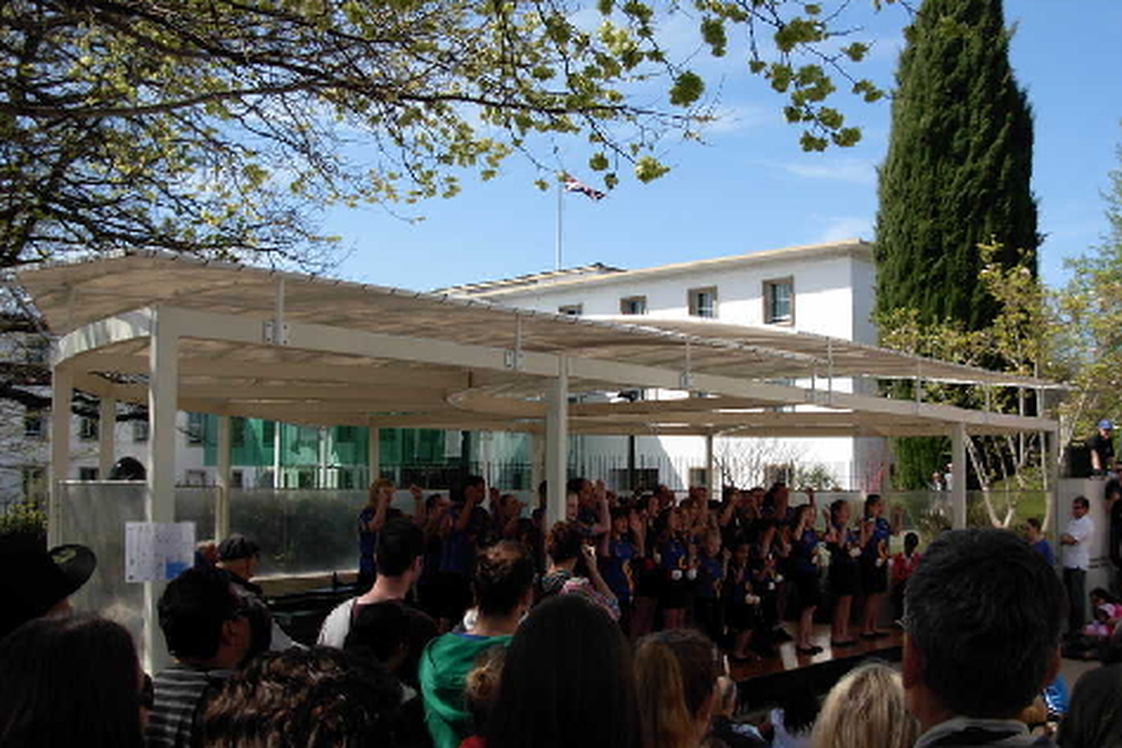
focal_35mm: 40
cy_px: 407
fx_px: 1247
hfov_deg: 48.5
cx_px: 561
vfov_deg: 33.4
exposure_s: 1/939
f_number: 2.9
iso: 79
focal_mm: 6.3
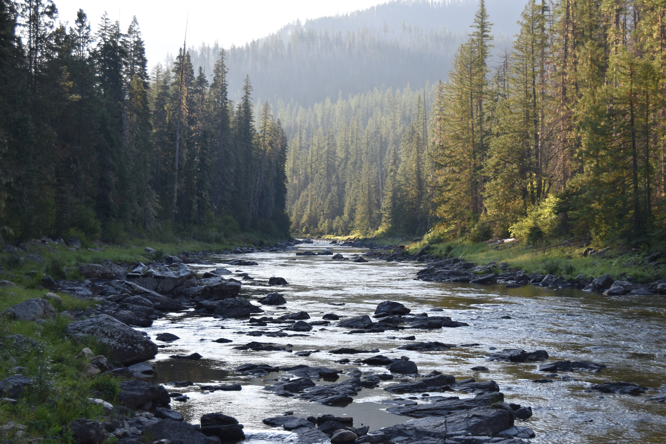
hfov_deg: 29.9
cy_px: 222
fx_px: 1249
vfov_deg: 20.2
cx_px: 333
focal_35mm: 68
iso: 110
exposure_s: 1/125
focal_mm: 45
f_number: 5.6
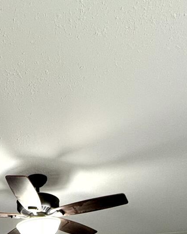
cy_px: 338
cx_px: 43
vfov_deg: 27.3
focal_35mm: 51
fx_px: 353
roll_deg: +1.3
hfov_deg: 29.2
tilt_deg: -1.4
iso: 200
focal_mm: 2.22
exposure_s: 1/120
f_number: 2.2
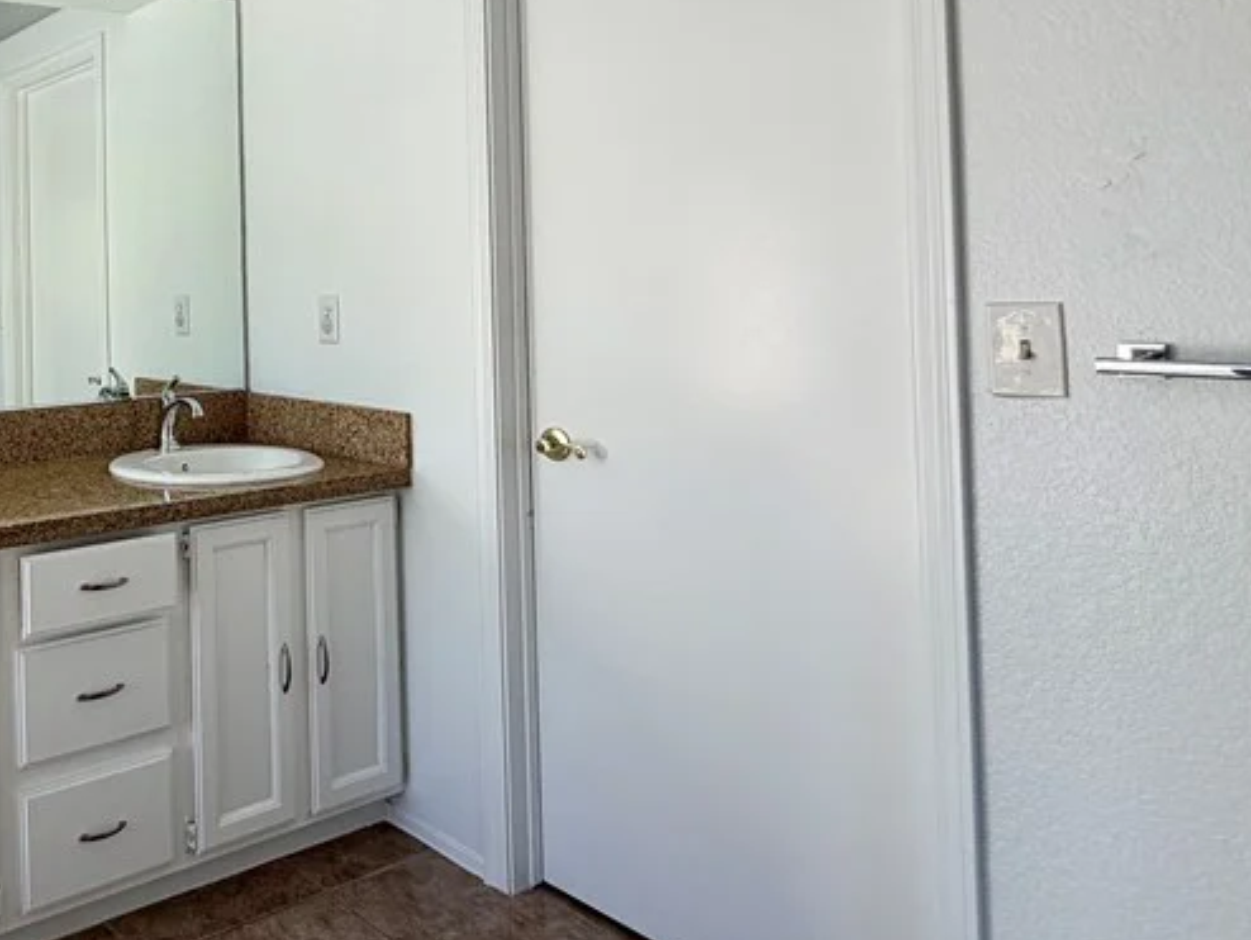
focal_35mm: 29
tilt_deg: +0.0
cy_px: 266
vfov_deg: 46.9
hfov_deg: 53.2
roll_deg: +0.8
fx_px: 1049
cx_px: 101
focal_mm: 2.22
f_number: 2.2
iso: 40
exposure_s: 1/225
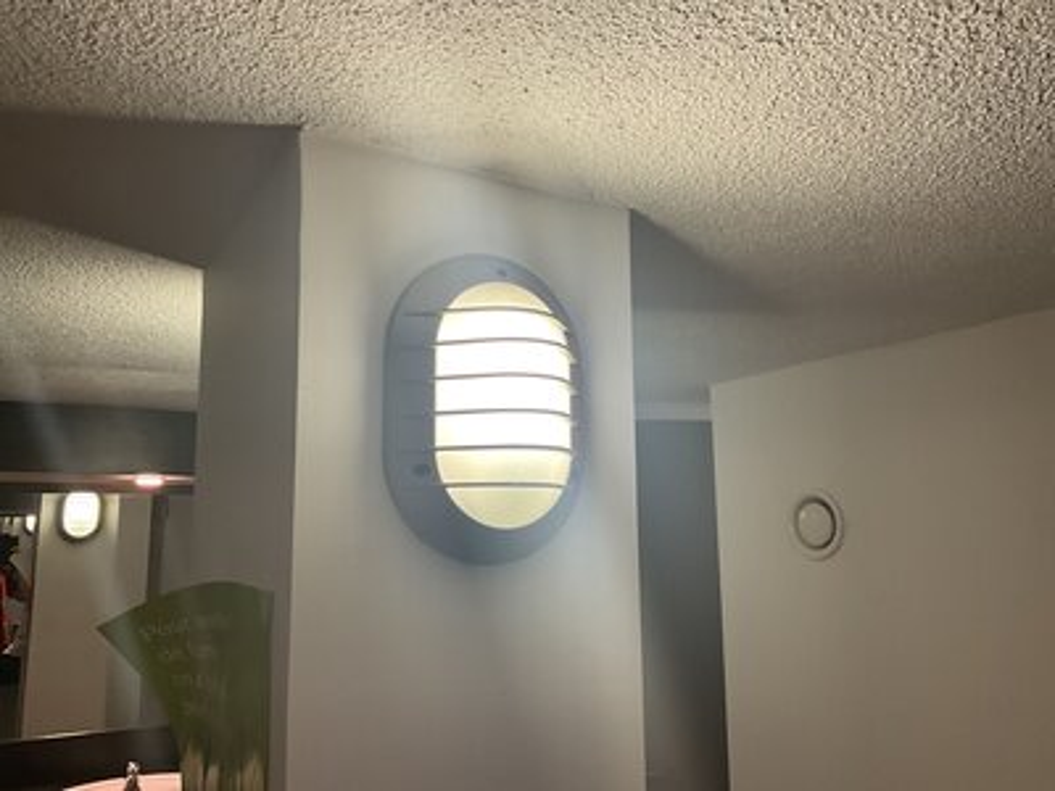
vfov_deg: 48.2
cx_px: 528
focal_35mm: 29
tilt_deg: +9.1
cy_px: 396
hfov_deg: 61.7
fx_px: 884
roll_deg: +0.0
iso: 80
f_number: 1.8
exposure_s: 1/50
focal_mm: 3
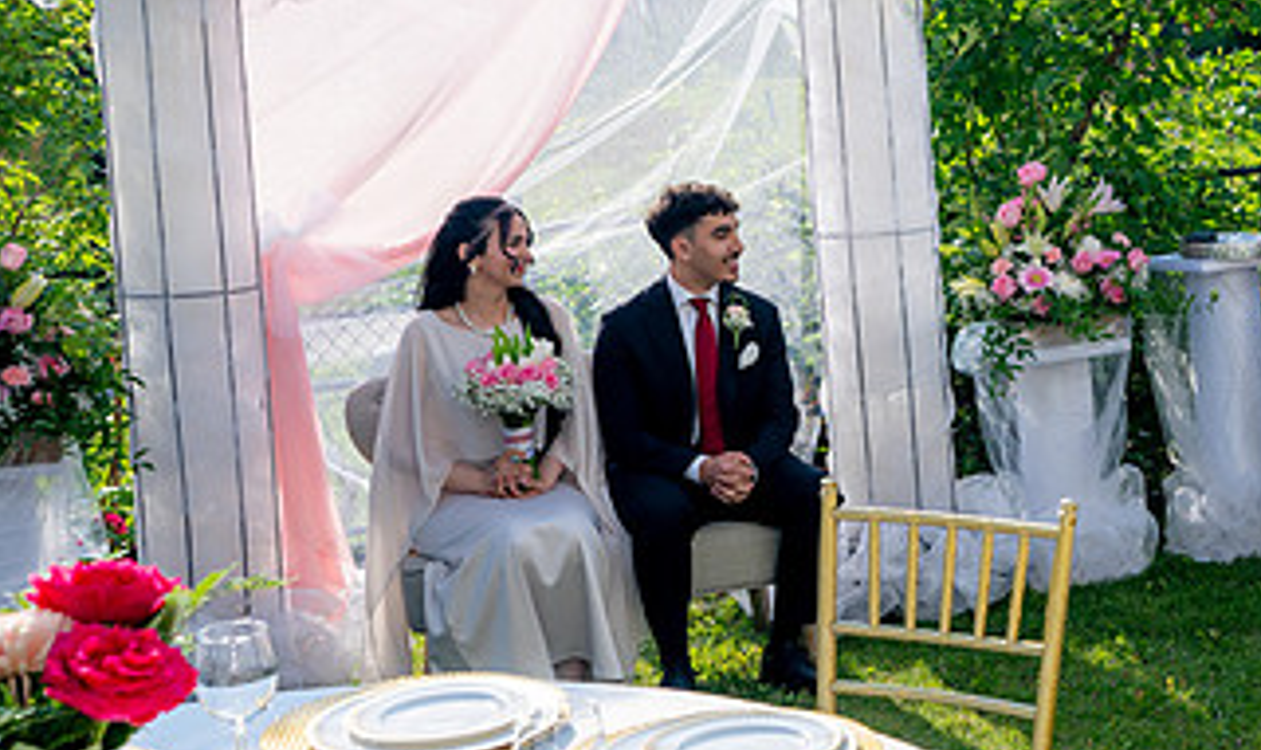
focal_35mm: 61
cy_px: 253
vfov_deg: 20.5
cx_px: 1143
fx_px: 2069
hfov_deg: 32.2
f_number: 4.5
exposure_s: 1/500
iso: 100
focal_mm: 28
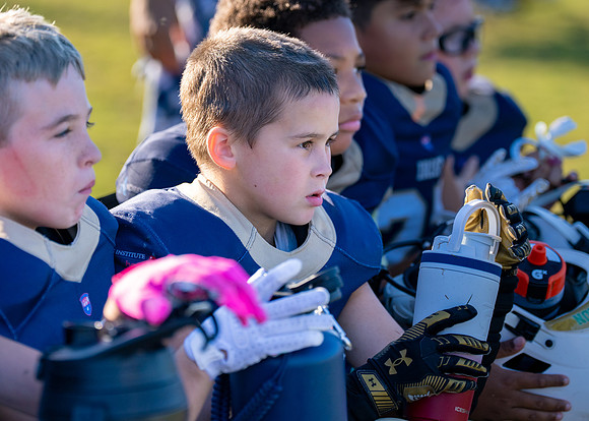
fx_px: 3179
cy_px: 161
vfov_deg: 7.6
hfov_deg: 10.6
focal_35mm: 190
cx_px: 289
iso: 200
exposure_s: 1/1600
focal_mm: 142
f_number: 2.8
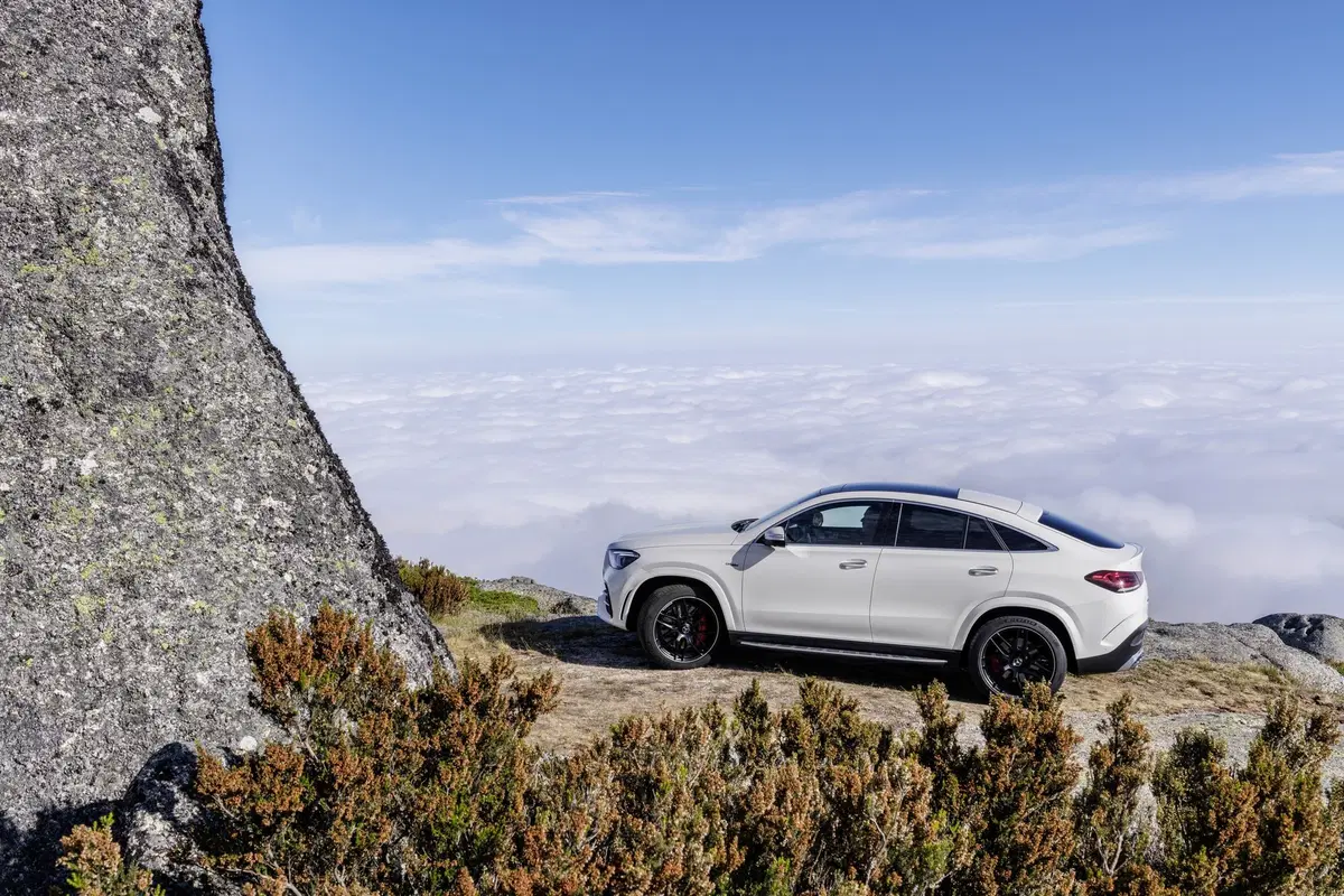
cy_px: 448
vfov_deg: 41.1
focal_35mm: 32
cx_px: 672
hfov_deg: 58.7
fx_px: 1195
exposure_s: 1/125
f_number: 16
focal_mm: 32
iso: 100
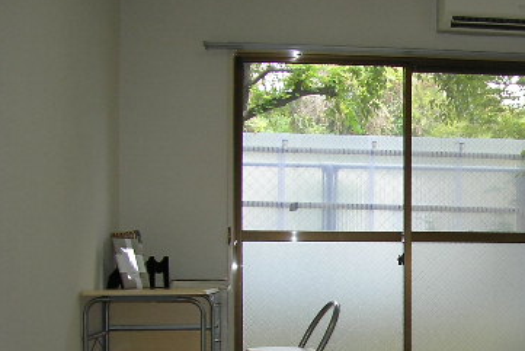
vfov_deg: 19.2
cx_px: 462
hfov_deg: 27.9
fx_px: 1021
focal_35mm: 70
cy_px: 306
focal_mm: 5.8
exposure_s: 1/50
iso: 50
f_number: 2.9
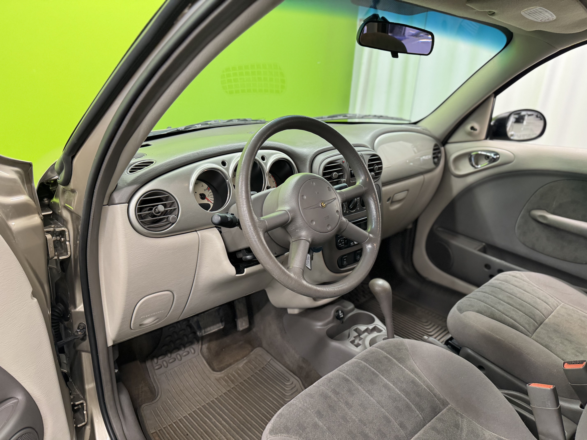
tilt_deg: -20.3
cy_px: 220
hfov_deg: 71.6
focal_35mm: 24
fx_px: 407
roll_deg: -2.8
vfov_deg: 56.8
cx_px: 294
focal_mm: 6.76
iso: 250
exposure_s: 1/50
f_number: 1.78
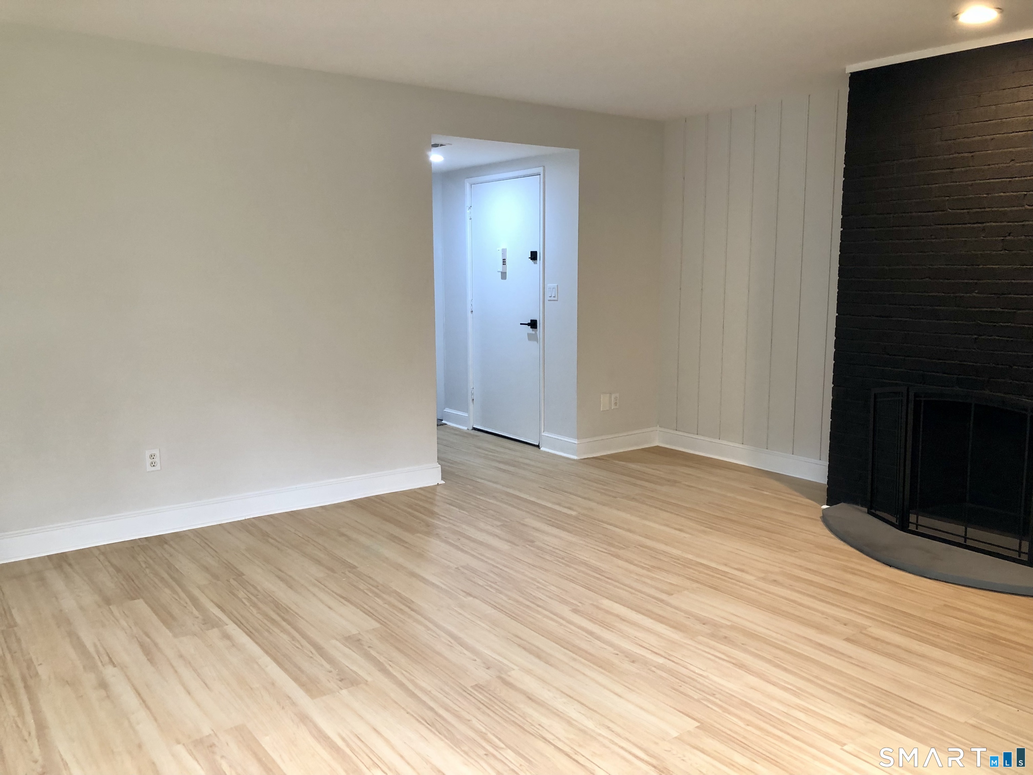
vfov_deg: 49.7
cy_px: 388
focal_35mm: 28
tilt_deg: -7.2
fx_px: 836
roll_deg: +0.1
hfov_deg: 63.4
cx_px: 516
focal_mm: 3.99
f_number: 1.8
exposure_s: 1/20
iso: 40
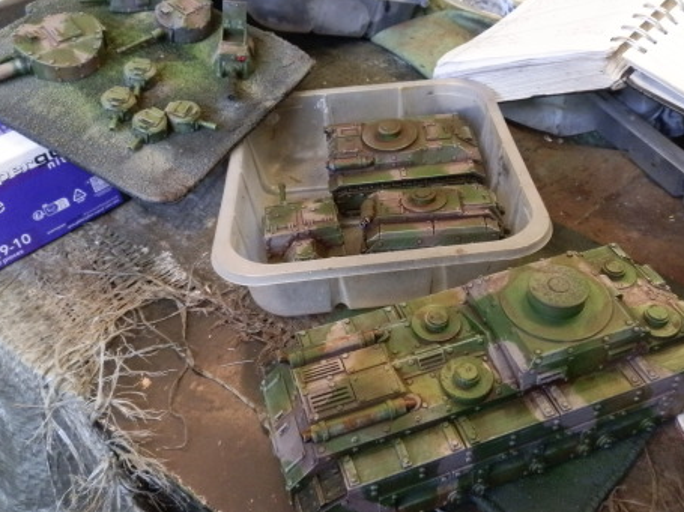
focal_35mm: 33
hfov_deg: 55.1
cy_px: 212
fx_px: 652
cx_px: 392
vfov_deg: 42.8
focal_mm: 5
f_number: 3.1
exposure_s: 1/20
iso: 400
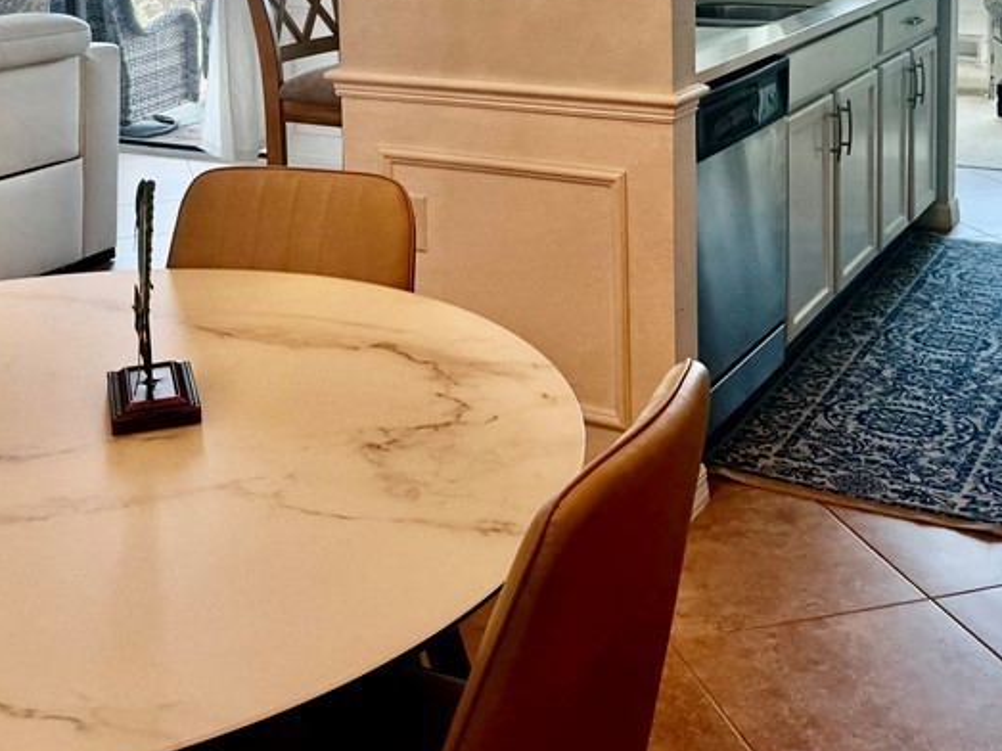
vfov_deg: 29.2
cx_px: 485
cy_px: 33
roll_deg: -1.2
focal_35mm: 47
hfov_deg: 40.4
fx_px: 1360
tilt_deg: -6.3
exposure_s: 1/217
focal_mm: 6.76
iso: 100
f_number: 1.78
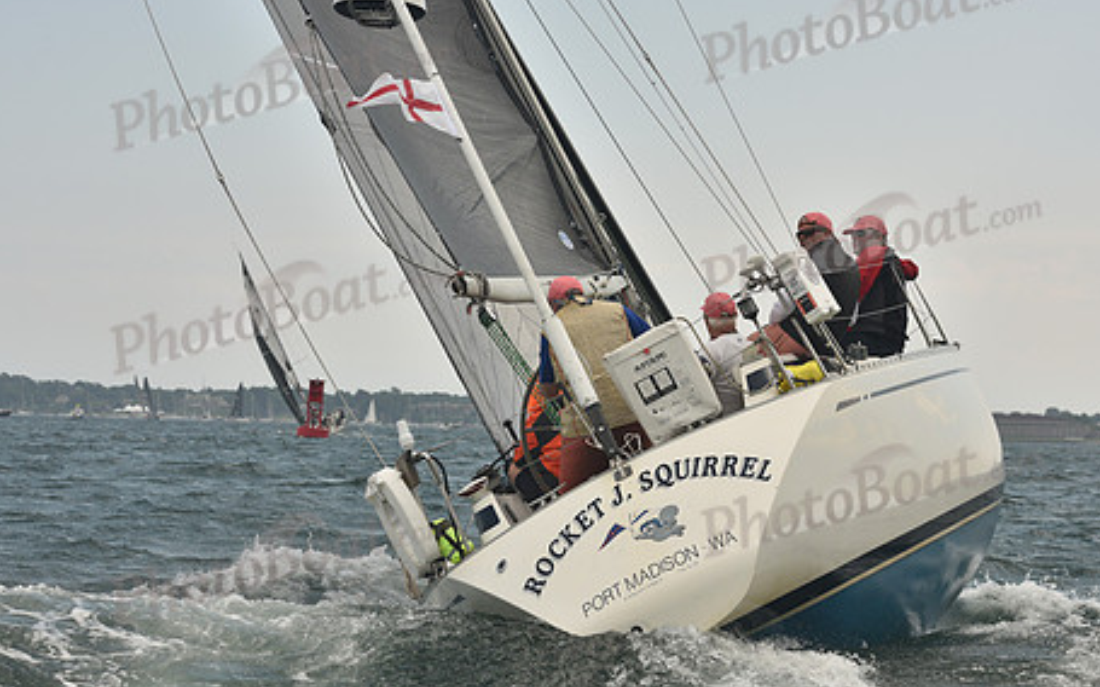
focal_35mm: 91
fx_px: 2727
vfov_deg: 14.3
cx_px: 578
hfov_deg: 22.8
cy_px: 403
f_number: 6.3
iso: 250
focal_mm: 70
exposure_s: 1/500
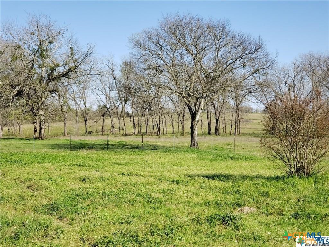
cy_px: 124
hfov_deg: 36.8
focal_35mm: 52
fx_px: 494
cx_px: 164
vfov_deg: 28.0
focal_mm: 6
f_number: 2.4
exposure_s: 1/460
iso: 32
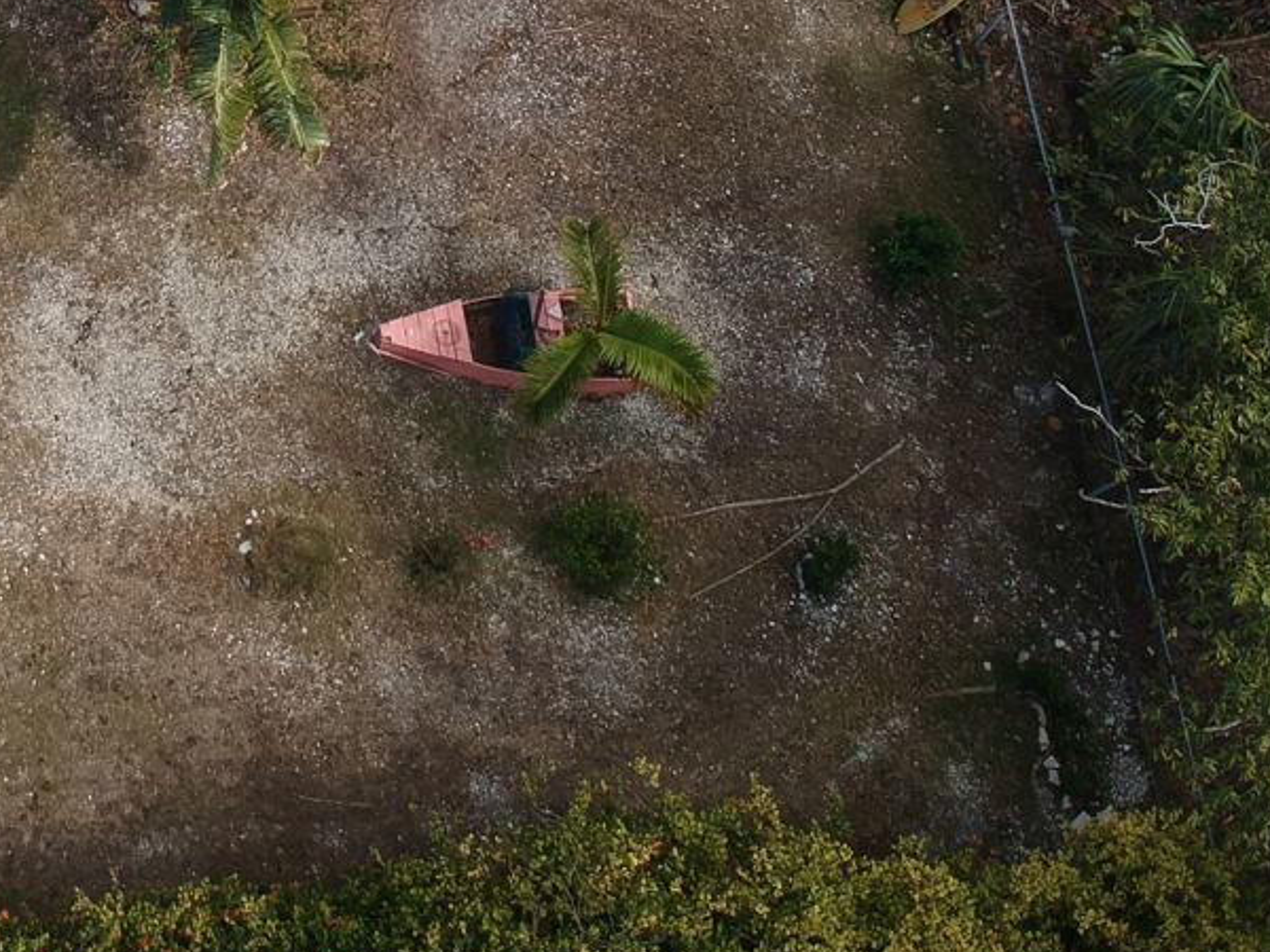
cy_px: -474
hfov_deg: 23.0
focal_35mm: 80
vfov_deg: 16.7
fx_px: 2935
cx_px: -127
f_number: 2.6
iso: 100
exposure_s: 1/500
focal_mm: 4.49
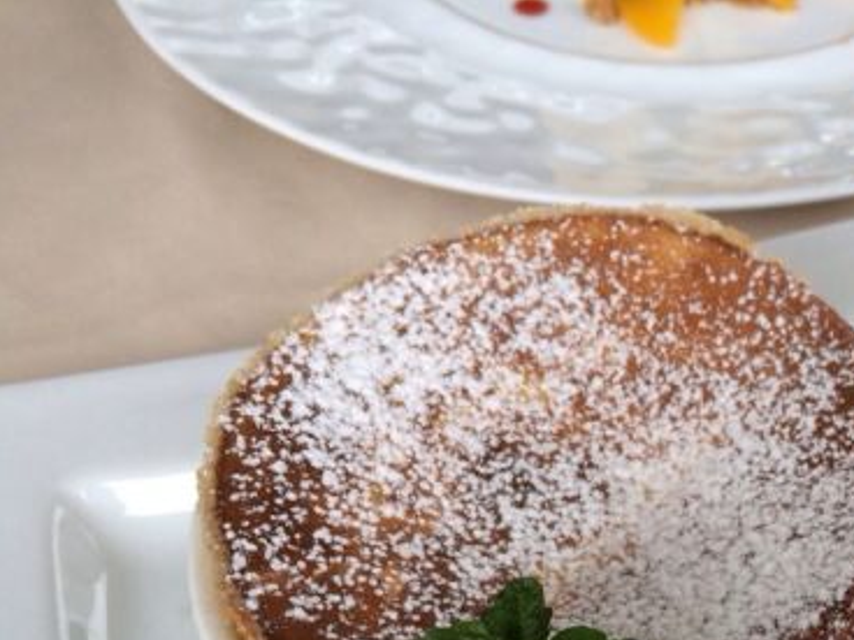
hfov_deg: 31.8
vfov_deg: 24.7
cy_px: 606
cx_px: 808
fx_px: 1406
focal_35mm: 57
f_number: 2.2
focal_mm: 4.12
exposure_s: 1/60
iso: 50
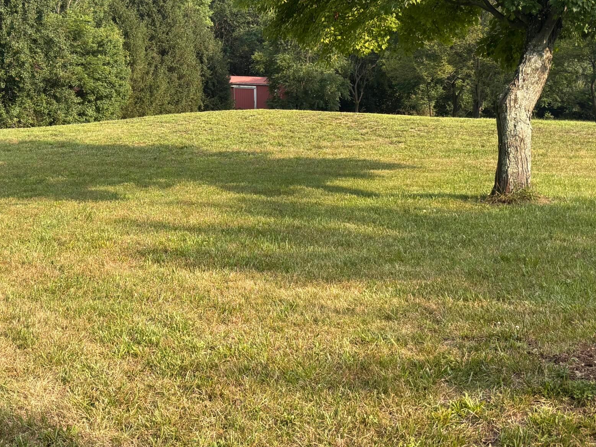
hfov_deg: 38.1
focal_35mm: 50
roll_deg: +0.2
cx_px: 249
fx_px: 861
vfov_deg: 28.9
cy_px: 144
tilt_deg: -8.8
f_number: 1.6
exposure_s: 1/1016
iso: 50
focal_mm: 5.96
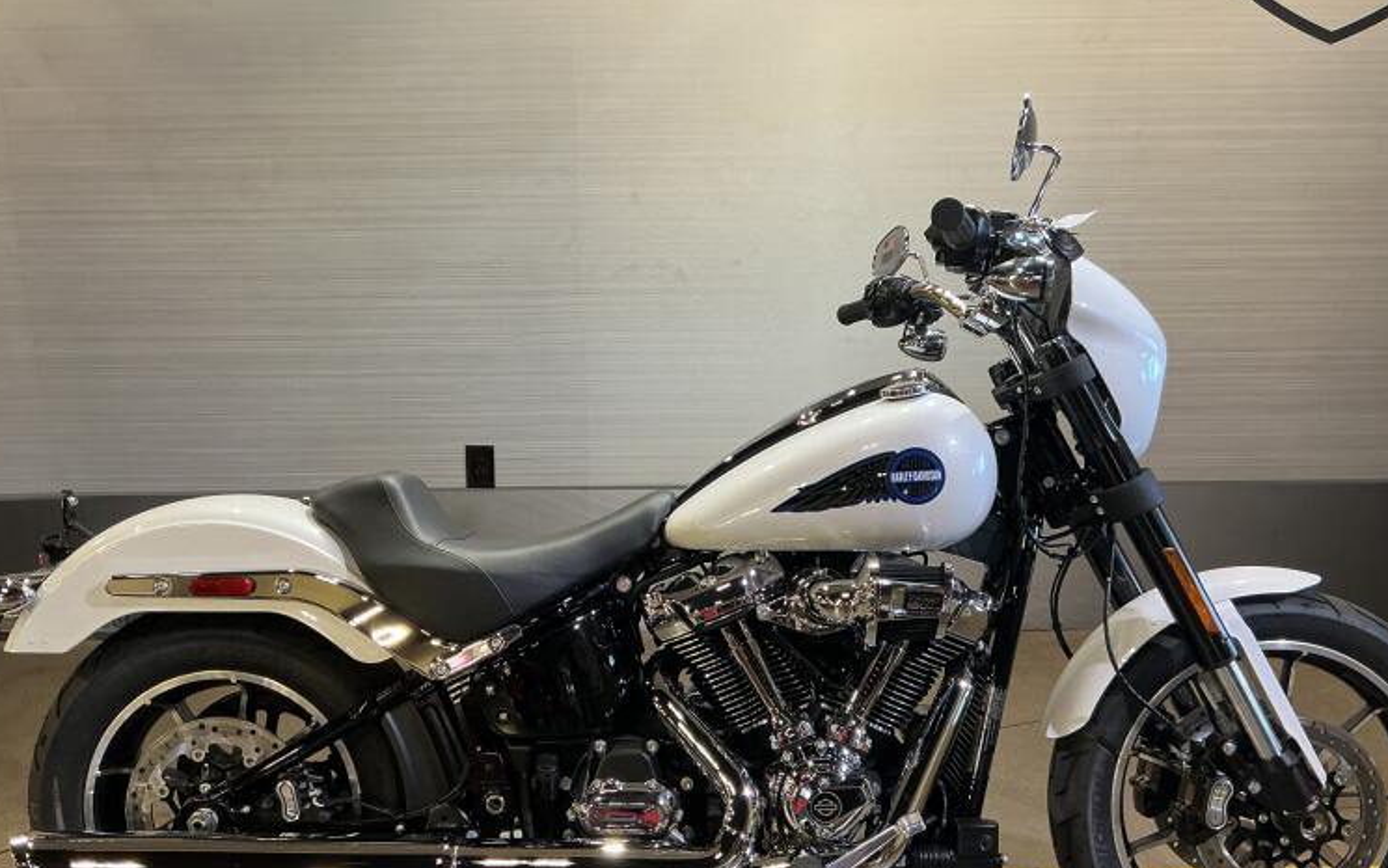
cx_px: 689
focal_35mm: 33
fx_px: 1249
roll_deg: +0.4
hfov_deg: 58.1
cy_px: 518
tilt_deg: -15.9
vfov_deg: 38.2
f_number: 1.8
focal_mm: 3
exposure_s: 1/60
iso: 80
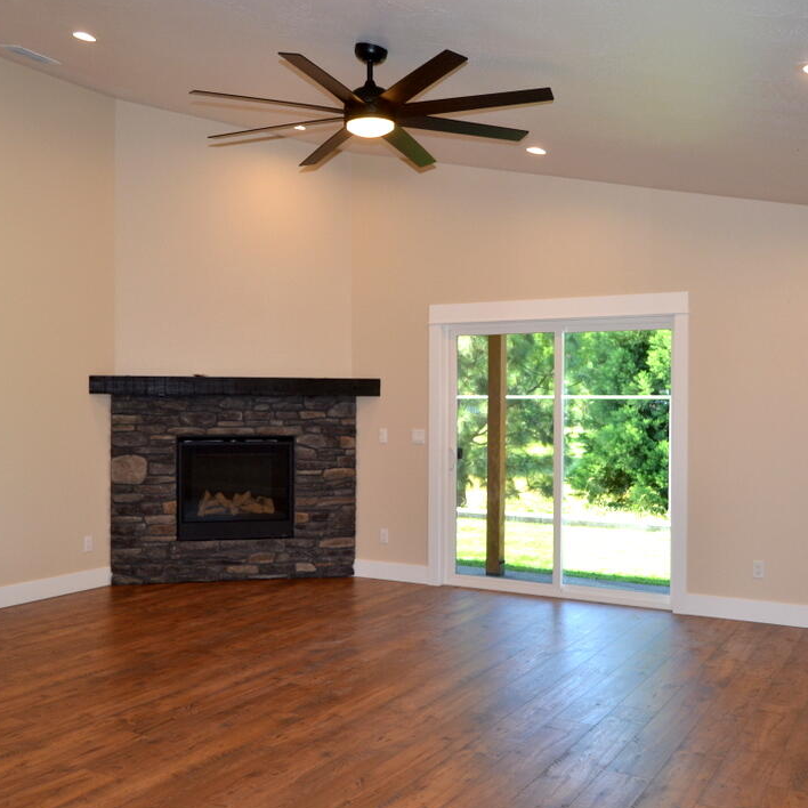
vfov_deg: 47.2
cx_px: 365
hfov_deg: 47.2
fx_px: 924
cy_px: 404
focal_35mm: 35
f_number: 4
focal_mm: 18
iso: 320
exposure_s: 1/125
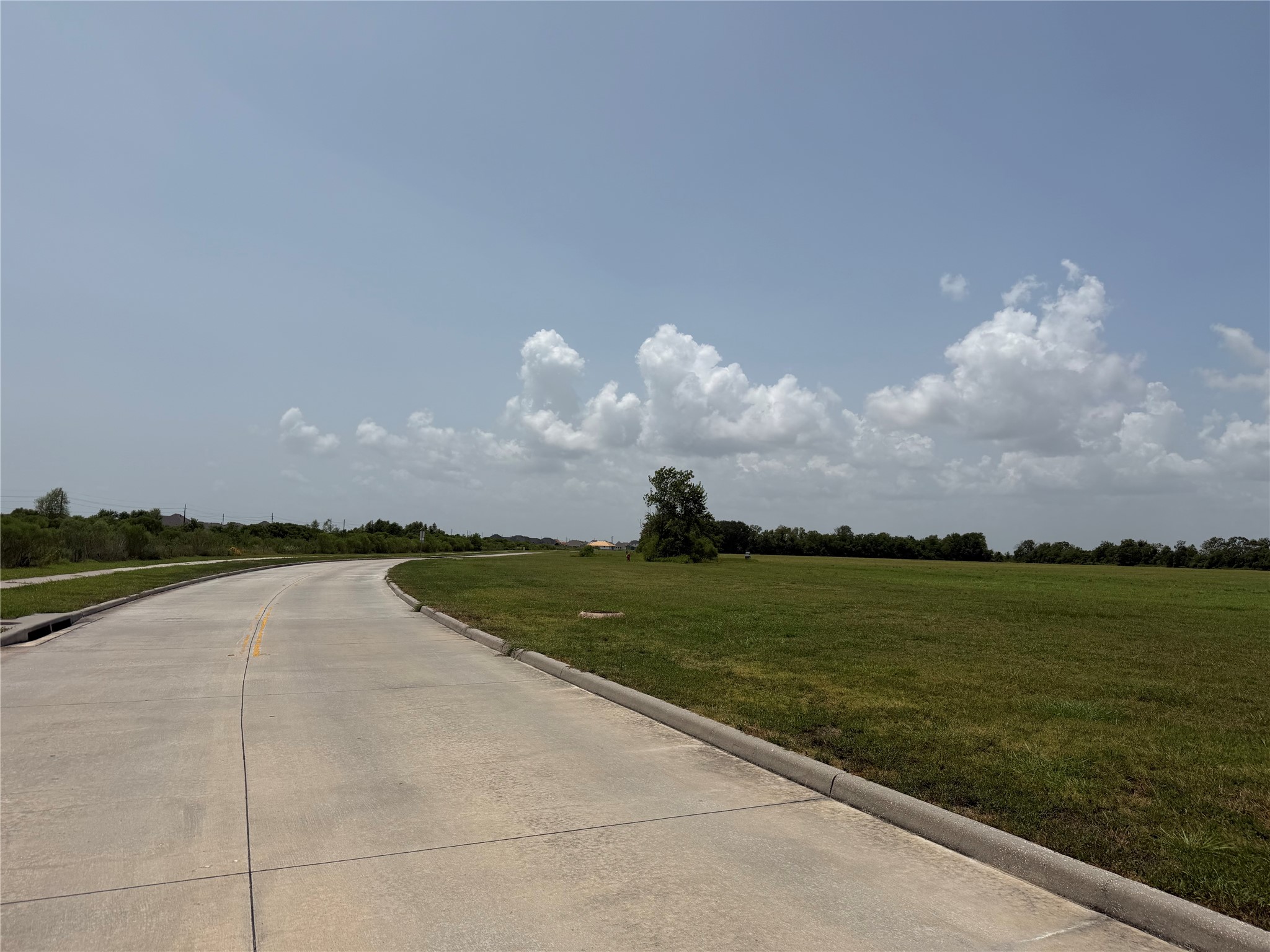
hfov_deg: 71.6
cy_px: 476
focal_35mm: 24
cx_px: 635
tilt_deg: +5.3
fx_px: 881
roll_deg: -0.5
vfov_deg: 56.8
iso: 80
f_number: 1.78
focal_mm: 6.76
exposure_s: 1/14286
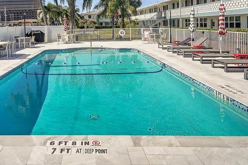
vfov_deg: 38.6
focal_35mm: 30
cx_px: 89
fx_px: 207
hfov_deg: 60.9
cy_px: 0
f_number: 8
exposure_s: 1/800
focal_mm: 14
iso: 400
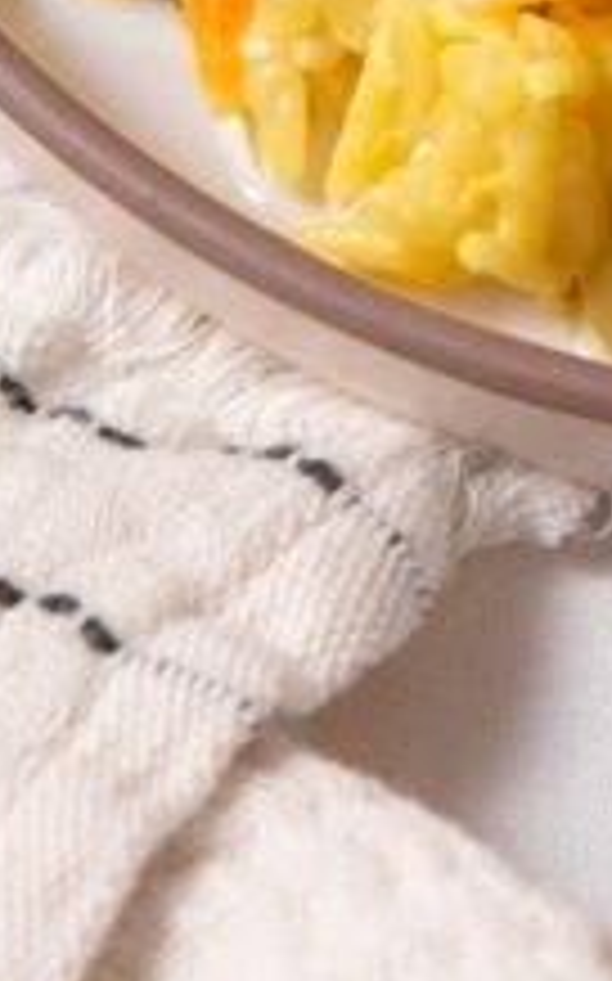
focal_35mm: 294
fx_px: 7856
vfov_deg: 7.0
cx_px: 1012
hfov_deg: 4.4
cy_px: -605
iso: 100
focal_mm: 60
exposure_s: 1/10
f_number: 8
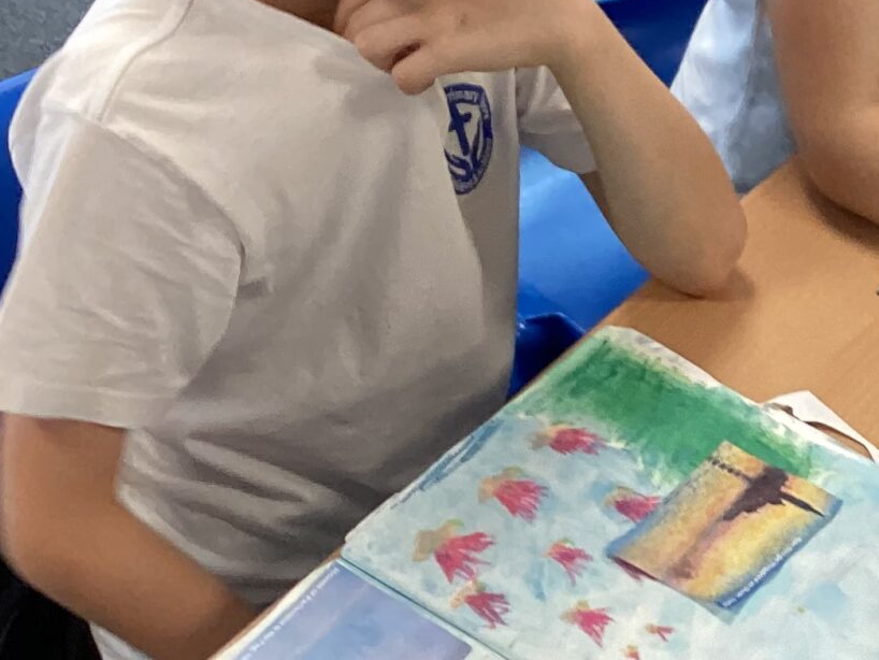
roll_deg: -6.7
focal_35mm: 97
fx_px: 2464
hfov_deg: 19.9
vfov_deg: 15.2
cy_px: 368
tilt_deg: -42.1
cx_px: 782
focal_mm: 3.3
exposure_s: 1/50
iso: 125
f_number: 2.4
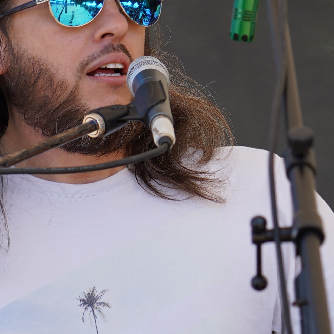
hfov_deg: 4.3
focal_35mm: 411
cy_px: 58
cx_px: 66
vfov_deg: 4.3
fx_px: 4487
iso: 100
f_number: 4.5
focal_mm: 105
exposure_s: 1/200
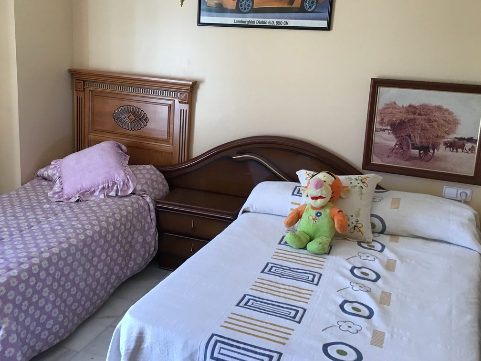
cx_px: 183
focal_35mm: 40
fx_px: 556
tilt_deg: -14.3
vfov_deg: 35.8
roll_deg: -1.6
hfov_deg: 46.4
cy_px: 144
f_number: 2.4
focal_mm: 3.3
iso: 32
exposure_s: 1/33
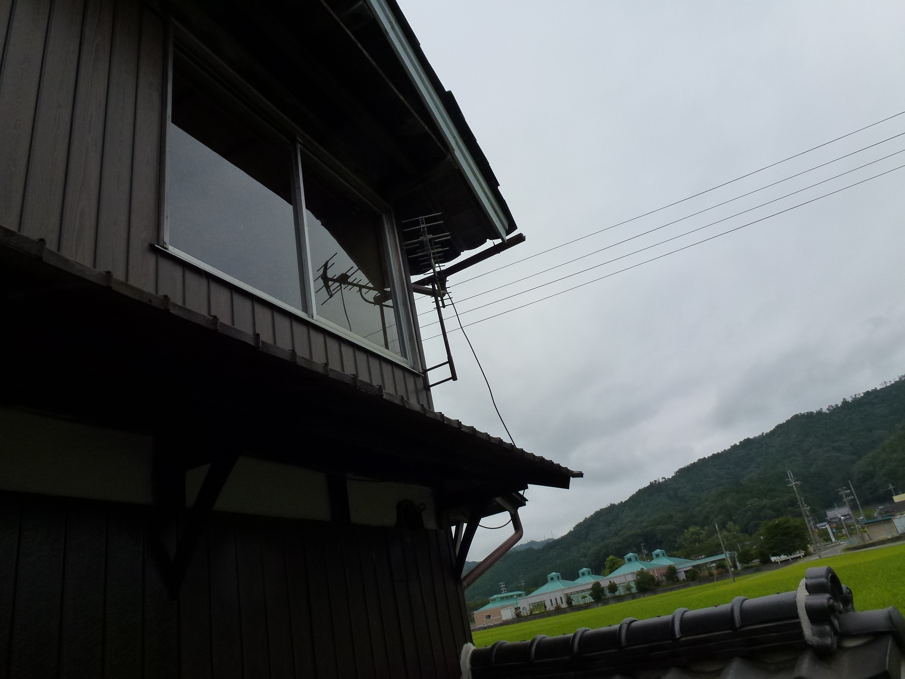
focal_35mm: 24
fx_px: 627
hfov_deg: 71.6
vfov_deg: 56.8
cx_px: 452
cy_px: 340
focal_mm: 4.3
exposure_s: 1/200
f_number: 4
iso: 160
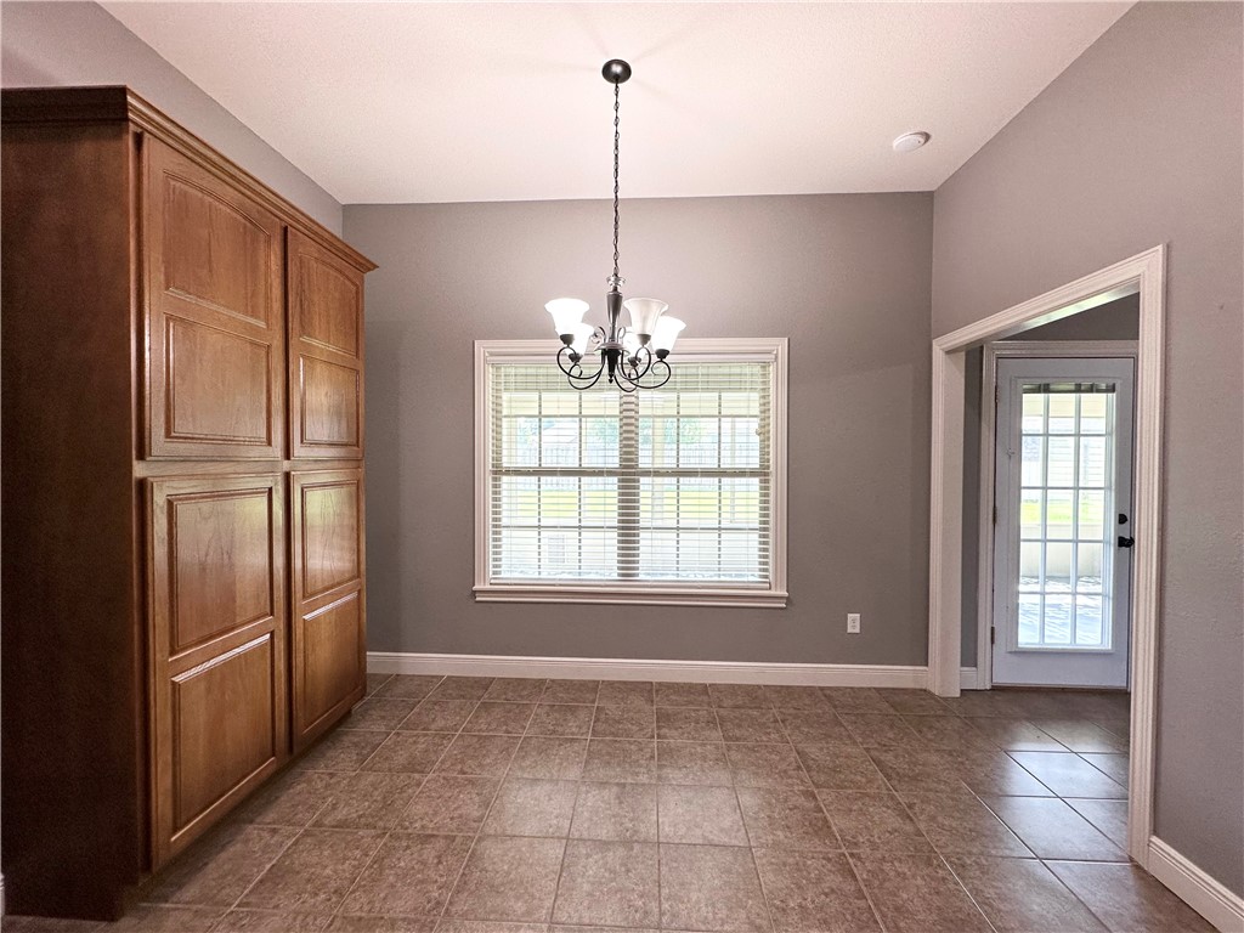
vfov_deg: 85.7
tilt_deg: -1.7
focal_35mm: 14
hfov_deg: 102.1
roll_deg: -0.1
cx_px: 622
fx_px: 503
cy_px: 466
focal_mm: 2.22
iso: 80
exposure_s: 1/120
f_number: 2.2
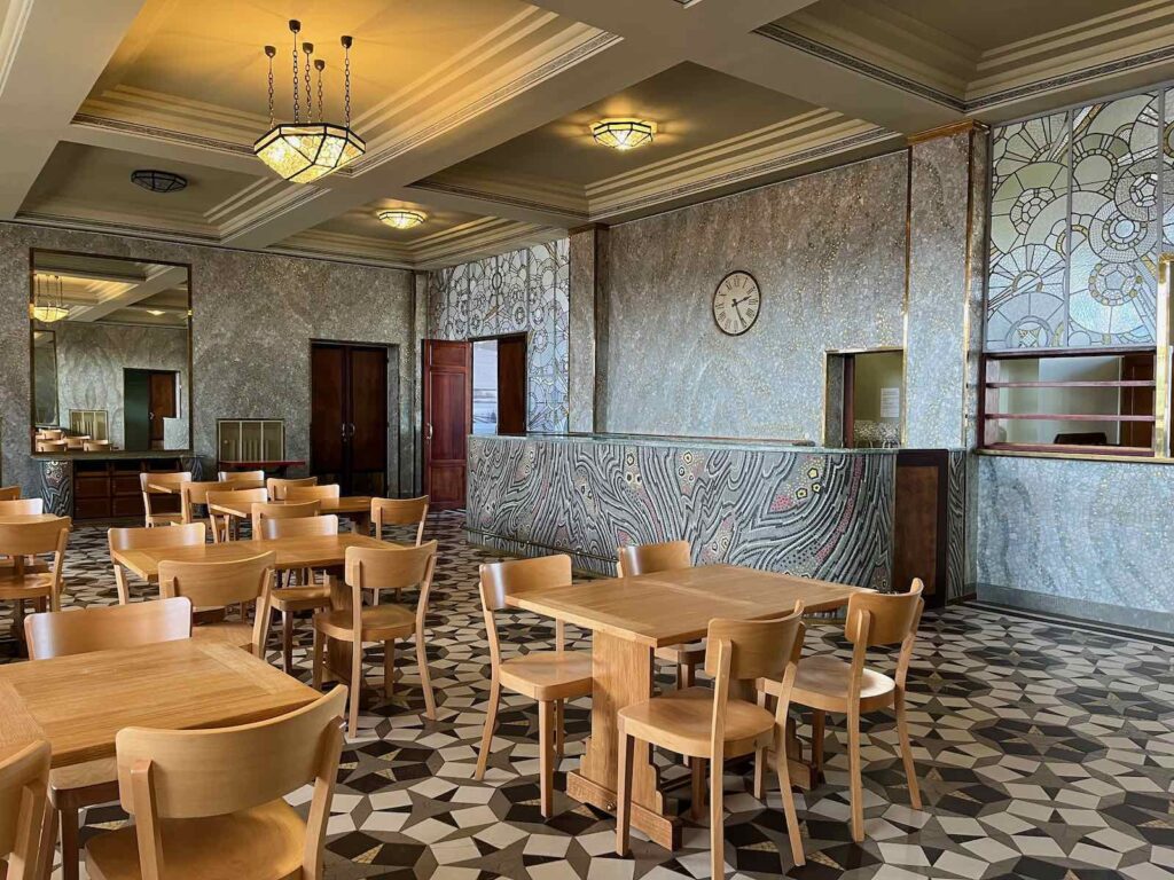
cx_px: 587
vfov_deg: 53.1
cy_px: 440
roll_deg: -0.3
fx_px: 882
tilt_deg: -2.0
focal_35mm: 26
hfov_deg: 67.3
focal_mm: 5.1
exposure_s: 1/84
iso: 125
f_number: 1.6
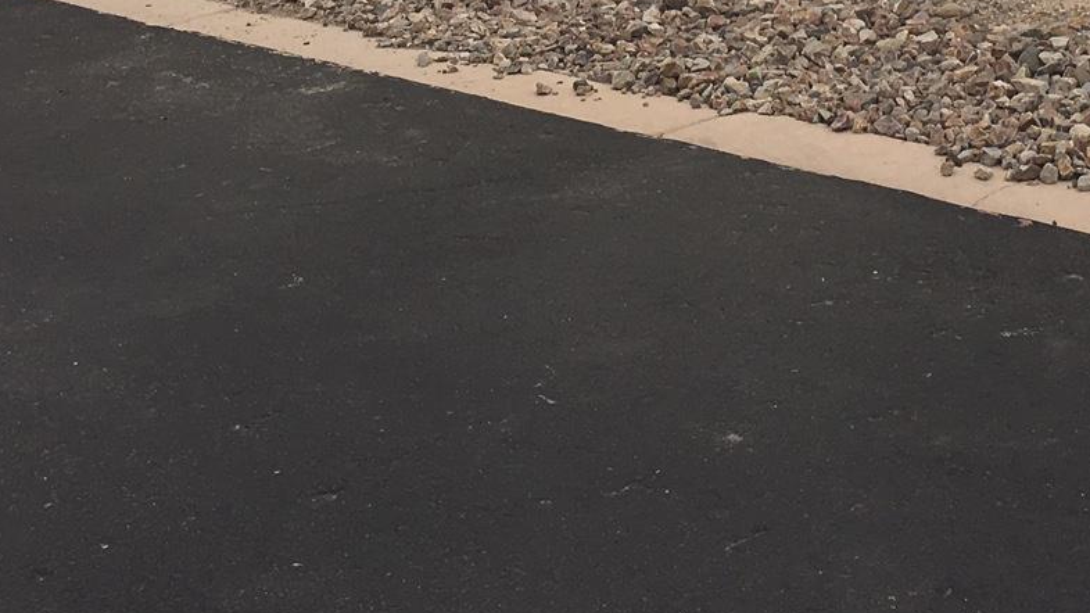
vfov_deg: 13.8
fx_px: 2341
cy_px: -361
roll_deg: +3.5
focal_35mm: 81
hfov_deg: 26.0
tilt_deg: -0.2
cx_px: 789
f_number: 2.2
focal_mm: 4.15
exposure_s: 1/1241
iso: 25
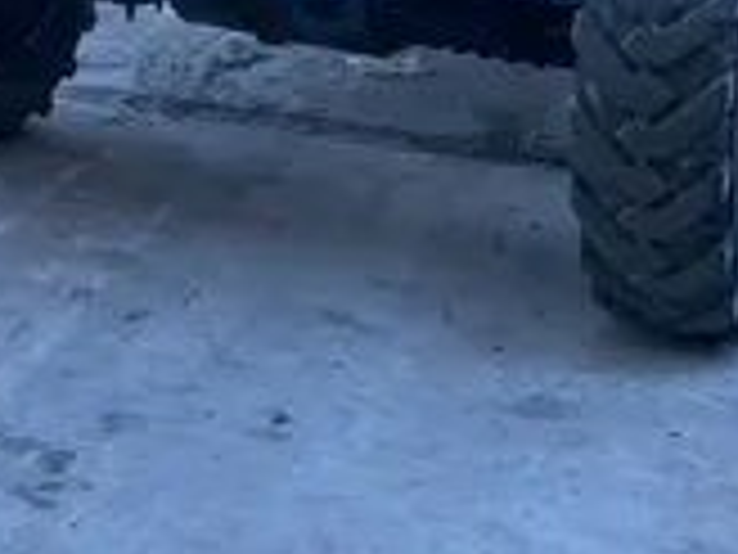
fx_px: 1855
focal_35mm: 87
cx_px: -18
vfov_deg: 16.1
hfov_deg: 21.6
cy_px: -164
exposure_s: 1/629
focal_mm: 4.2
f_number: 1.6
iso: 32
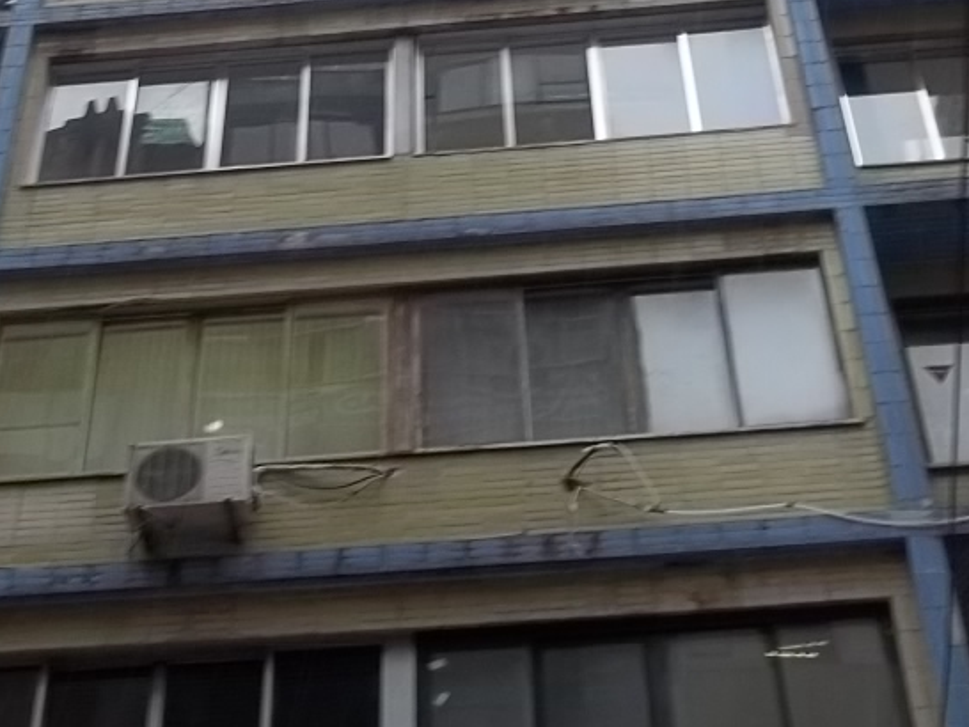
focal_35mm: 75
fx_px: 2100
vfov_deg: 19.2
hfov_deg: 25.9
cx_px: 380
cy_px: 20
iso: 64
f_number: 2.9
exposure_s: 1/40
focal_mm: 5.7
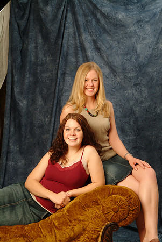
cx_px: 81
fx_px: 515
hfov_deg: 17.9
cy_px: 121
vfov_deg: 26.5
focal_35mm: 76
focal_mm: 51
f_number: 13
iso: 400
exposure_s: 1/125
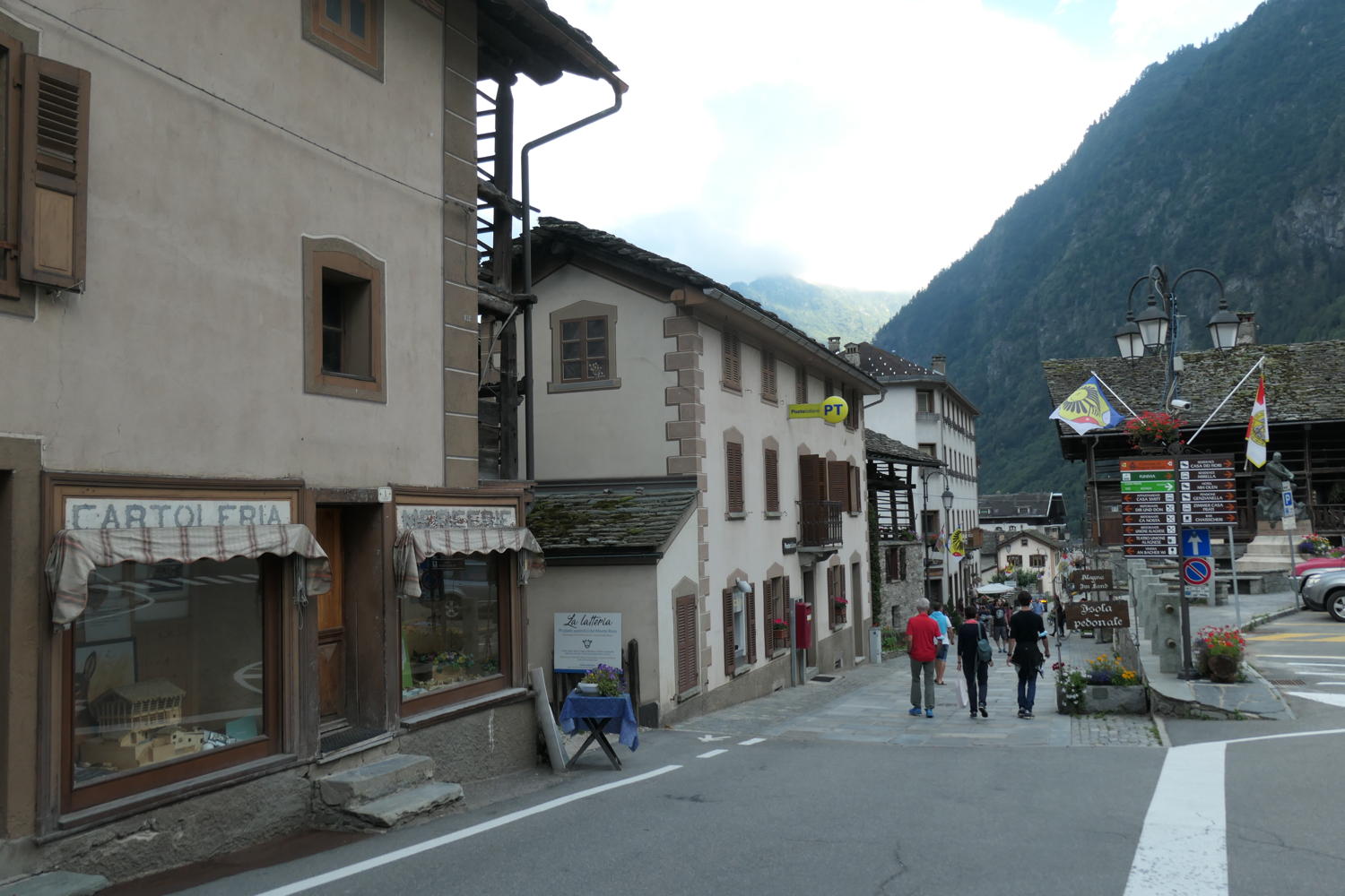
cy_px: 448
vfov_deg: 45.0
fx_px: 1083
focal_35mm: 29
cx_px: 672
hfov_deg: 63.7
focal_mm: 10.8
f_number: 3.5
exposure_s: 1/320
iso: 200
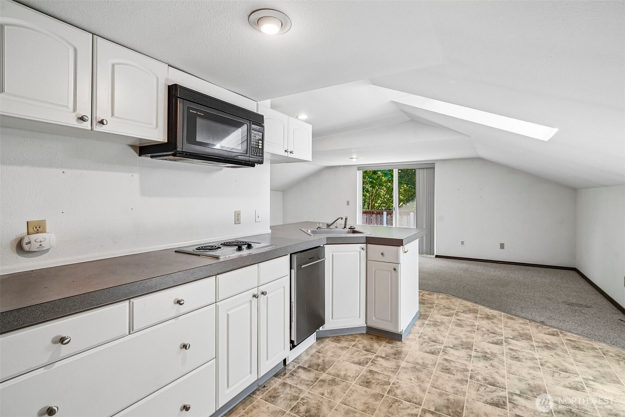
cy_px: 208
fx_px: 278
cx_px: 312
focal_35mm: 16
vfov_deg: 73.7
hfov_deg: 96.7
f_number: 8
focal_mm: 16
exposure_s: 1/50
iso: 1600
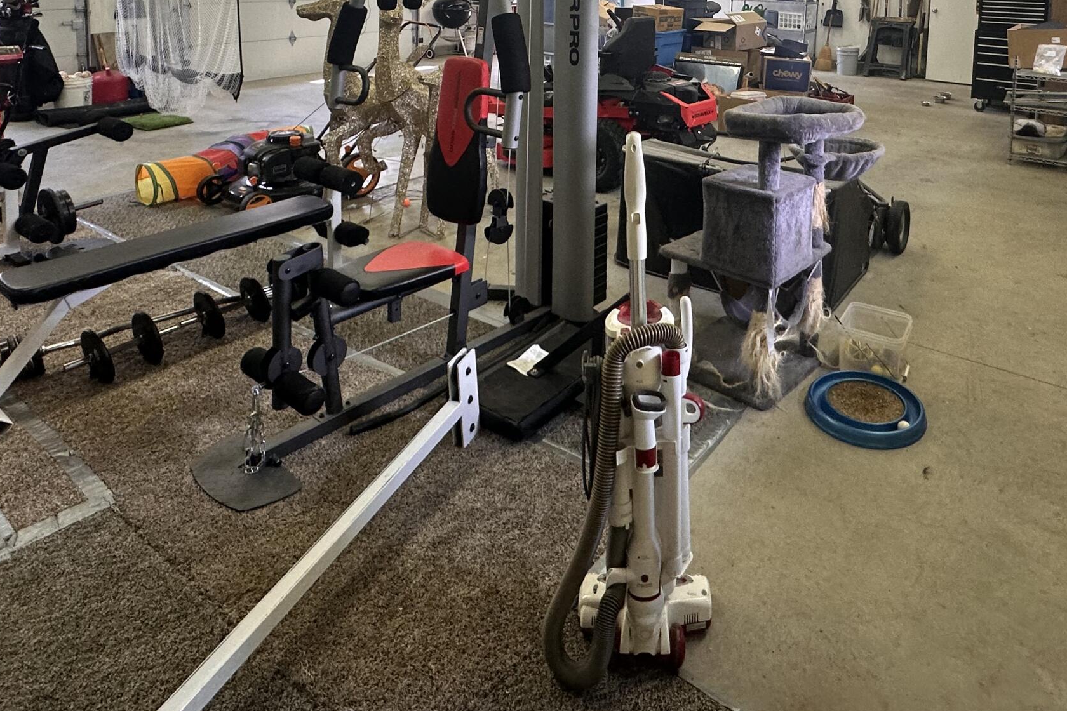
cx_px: 659
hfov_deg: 68.4
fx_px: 771
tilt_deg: -6.0
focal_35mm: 26
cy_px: 32
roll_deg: -2.3
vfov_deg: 43.8
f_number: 2.2
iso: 160
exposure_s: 1/120
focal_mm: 2.22
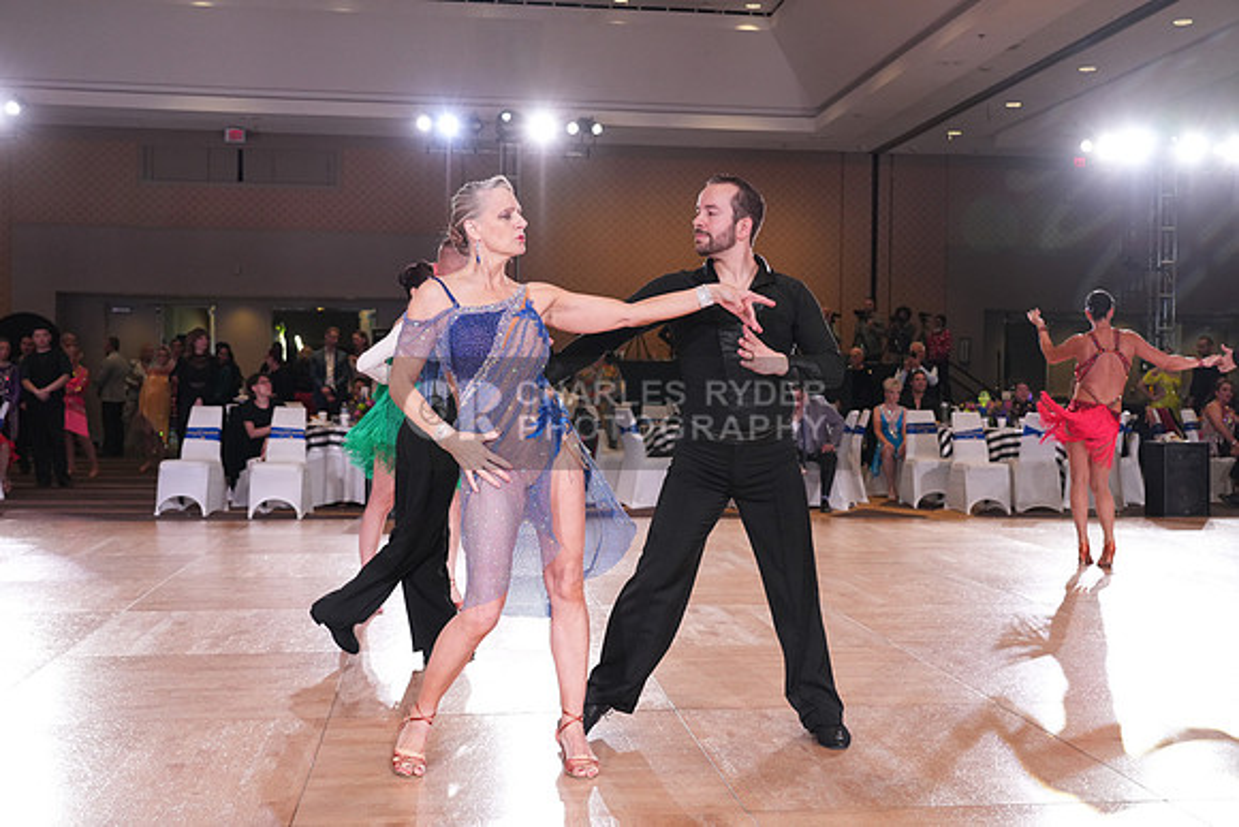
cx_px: 620
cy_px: 414
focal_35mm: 38
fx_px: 1308
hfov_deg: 50.7
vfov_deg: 35.1
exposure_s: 1/500
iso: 2500
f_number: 4
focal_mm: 38
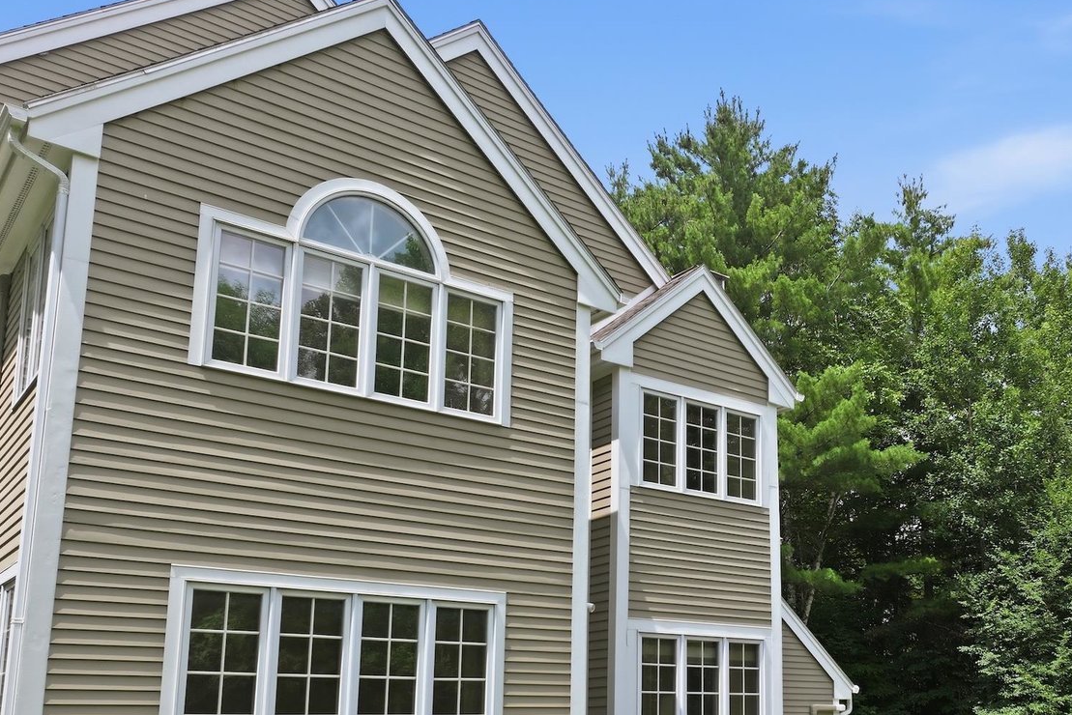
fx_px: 1072
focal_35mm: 36
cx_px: 705
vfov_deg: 36.0
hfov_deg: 52.2
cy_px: 538
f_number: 2.8
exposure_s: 1/2500
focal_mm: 12.3
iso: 150
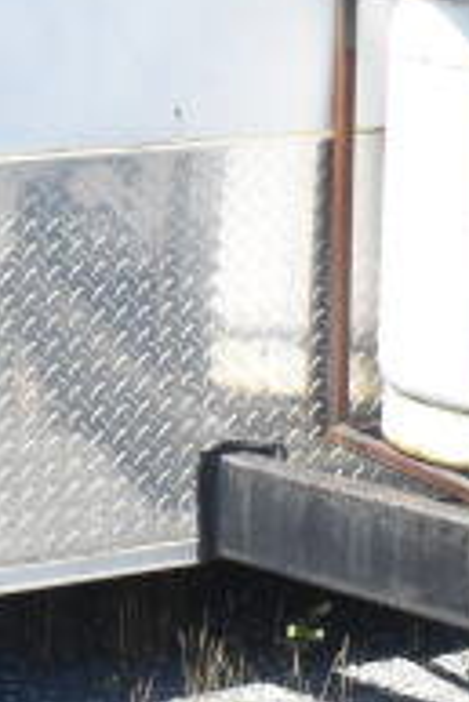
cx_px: -116
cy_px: -164
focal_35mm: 156
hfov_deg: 8.7
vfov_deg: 12.8
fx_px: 3043
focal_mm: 22
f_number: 13
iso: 1600
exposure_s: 1/640
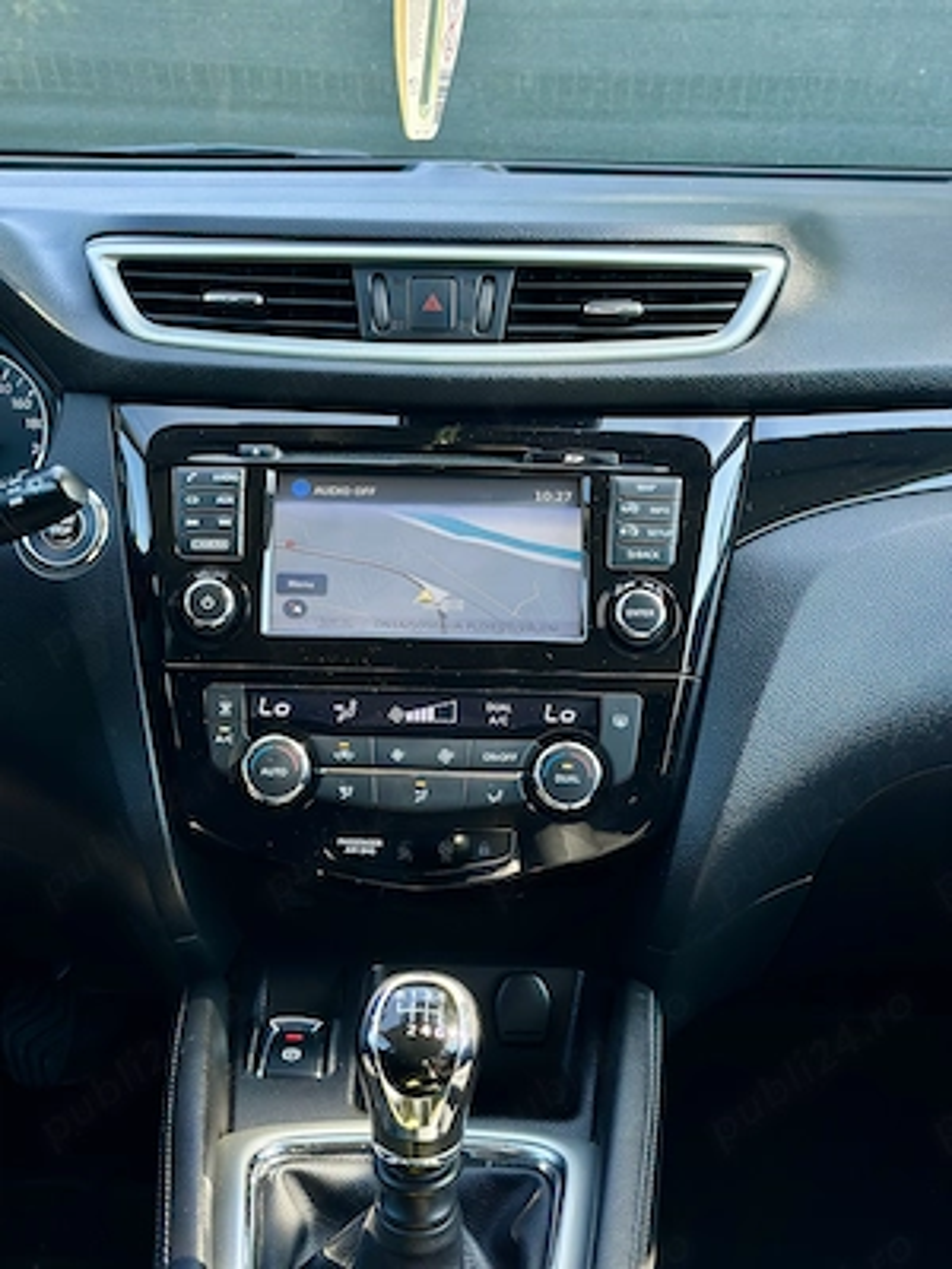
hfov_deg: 30.3
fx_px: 1760
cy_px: 634
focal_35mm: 48
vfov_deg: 39.7
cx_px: 476
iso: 100
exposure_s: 1/167
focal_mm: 6.86
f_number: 1.78
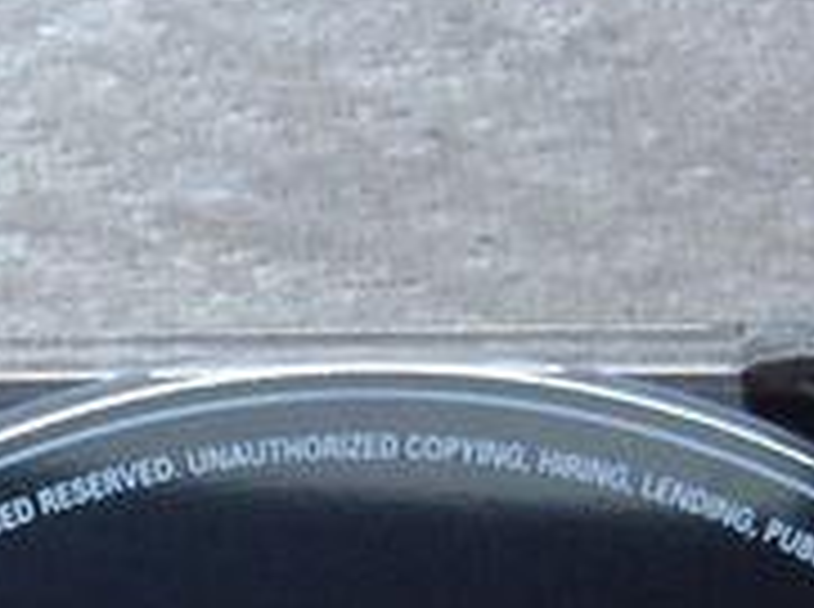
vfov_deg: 7.2
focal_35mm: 193
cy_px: 1475
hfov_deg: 9.6
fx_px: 4529
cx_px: -810
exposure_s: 1/40
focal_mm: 4.28
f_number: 2.4
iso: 50
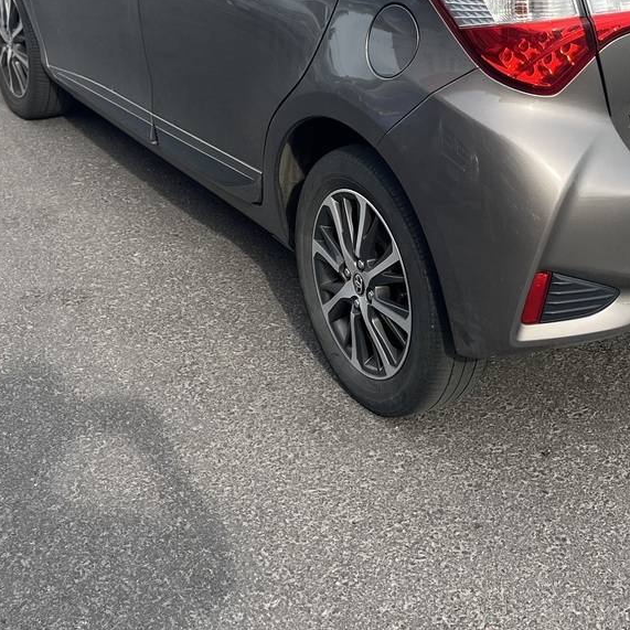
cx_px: 463
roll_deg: +0.2
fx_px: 1194
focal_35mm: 58
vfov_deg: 28.8
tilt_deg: -18.6
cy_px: 115
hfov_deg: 29.1
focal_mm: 5.1
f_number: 1.6
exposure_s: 1/1046
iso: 50
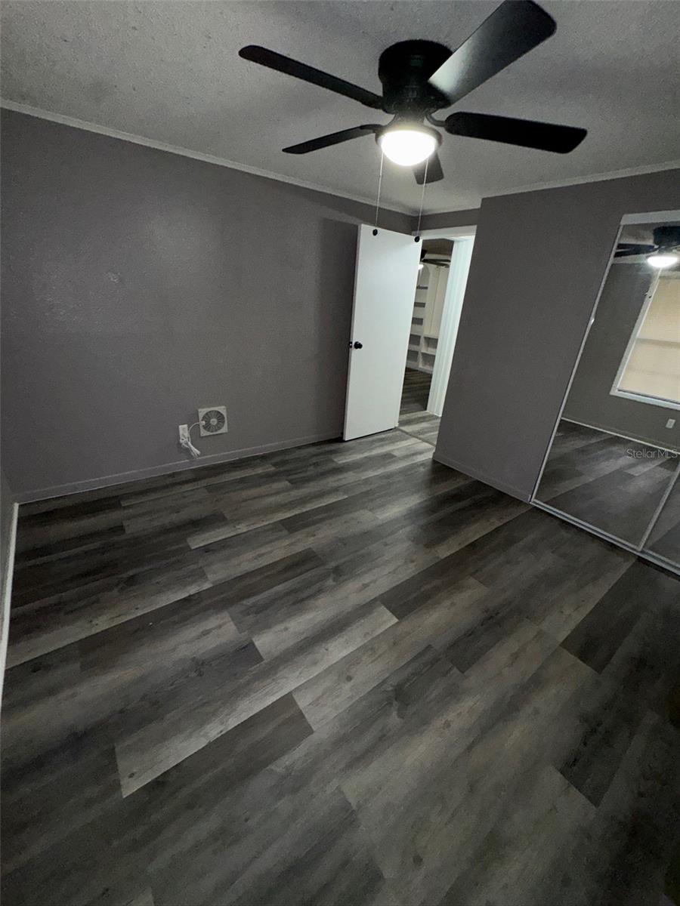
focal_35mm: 14
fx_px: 367
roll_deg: -5.0
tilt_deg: -23.6
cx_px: 340
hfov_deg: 85.7
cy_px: 453
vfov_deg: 102.1
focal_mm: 2.22
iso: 125
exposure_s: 1/60
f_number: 2.2
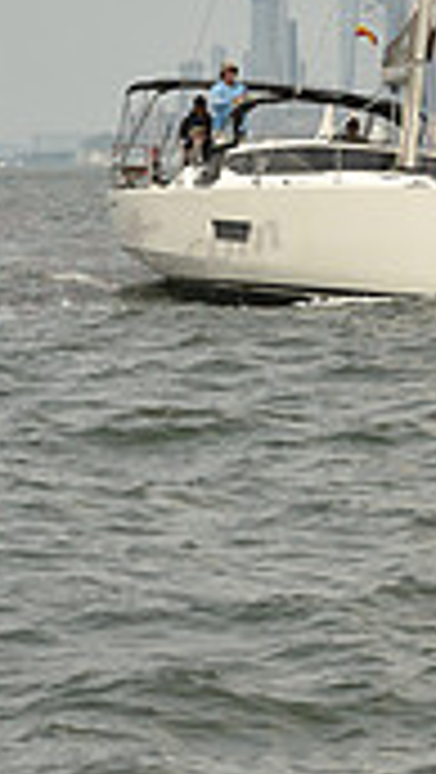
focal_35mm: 289
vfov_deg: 7.3
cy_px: -454
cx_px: 515
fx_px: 5928
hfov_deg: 4.2
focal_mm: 82
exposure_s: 1/640
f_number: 11
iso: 250
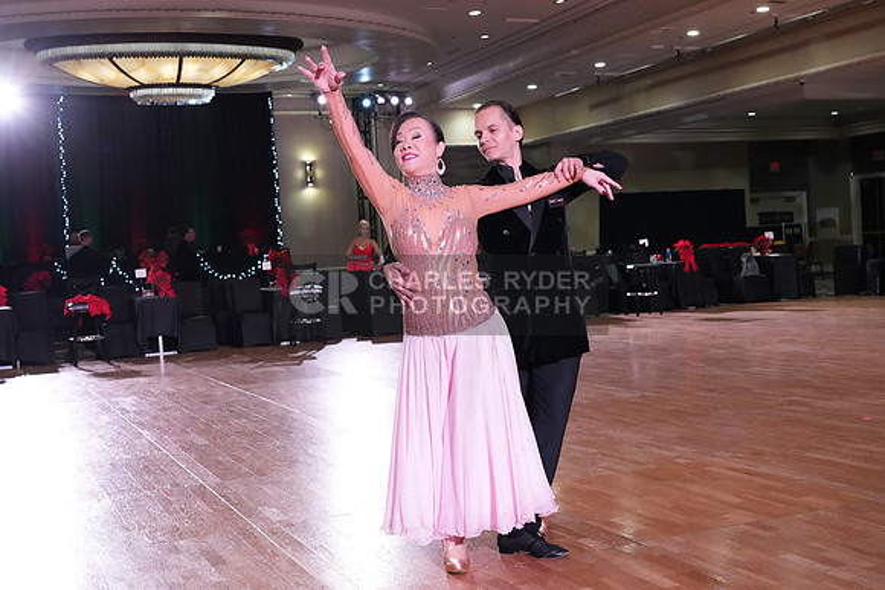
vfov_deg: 31.2
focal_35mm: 43
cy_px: 295
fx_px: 1057
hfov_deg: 45.4
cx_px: 442
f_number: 5.6
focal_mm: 43
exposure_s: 1/320
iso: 5000
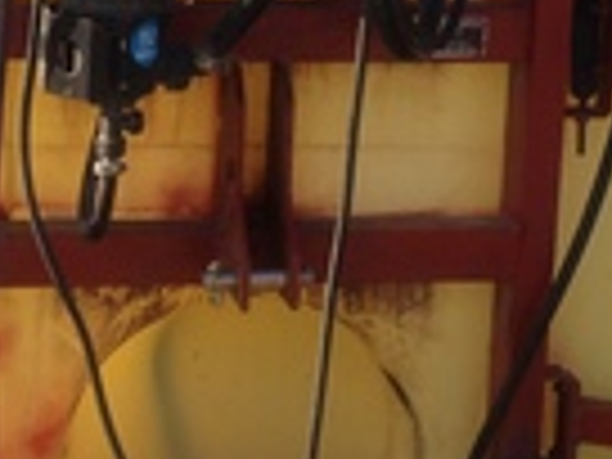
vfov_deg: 10.5
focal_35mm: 140
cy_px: 27
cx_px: 256
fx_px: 2475
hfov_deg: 14.1
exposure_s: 1/613
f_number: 2.4
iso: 50
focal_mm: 4.28
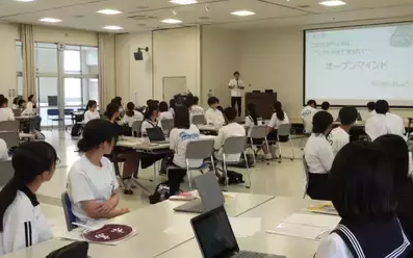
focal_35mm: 48
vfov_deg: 26.9
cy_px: 138
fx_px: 540
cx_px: 244
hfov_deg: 41.7
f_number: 3.2
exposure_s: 1/60
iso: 100
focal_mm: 5.4
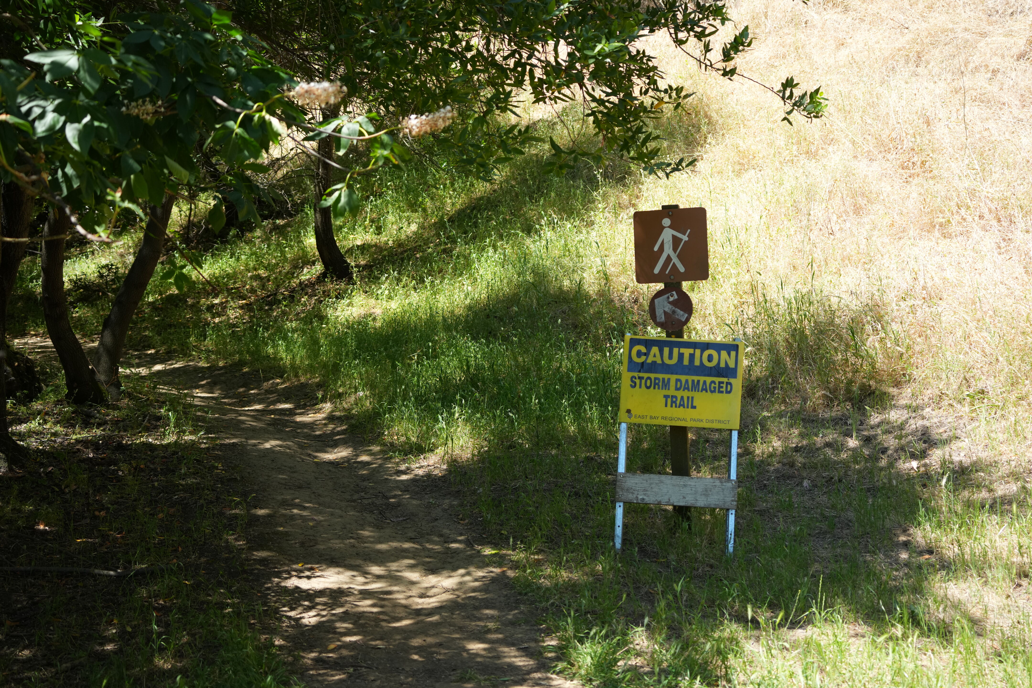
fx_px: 1433
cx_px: 516
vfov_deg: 27.0
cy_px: 344
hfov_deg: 39.6
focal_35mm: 50
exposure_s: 1/800
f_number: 4.5
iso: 500
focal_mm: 50
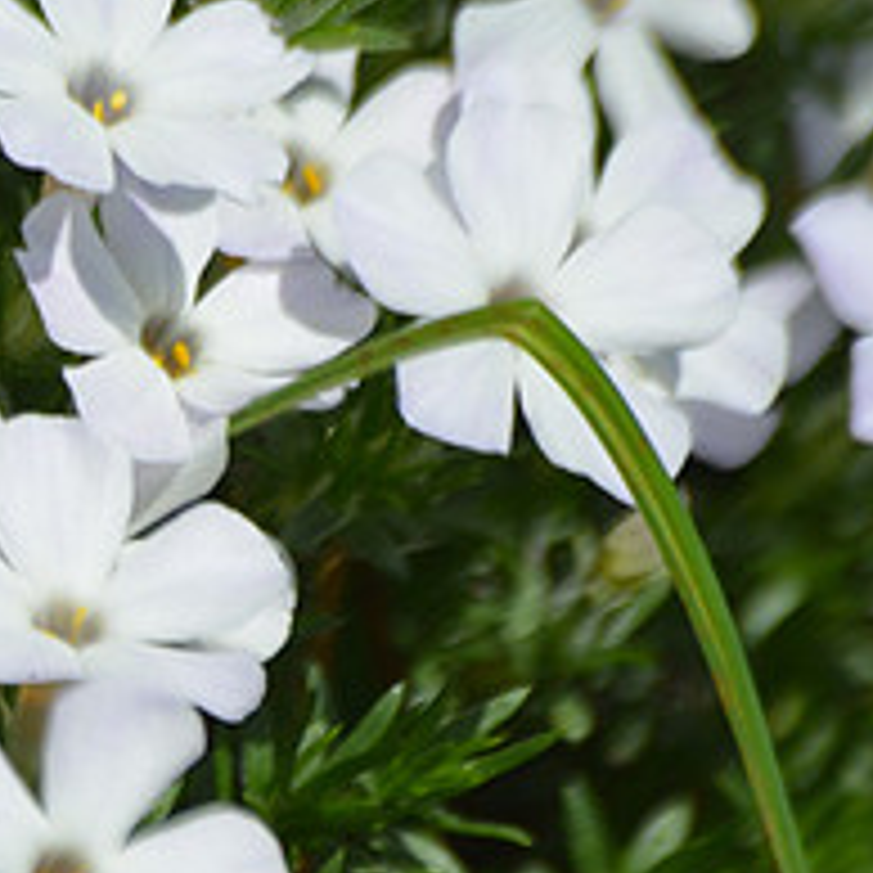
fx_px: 32556
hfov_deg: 1.5
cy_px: 536
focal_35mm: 1141
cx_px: -396
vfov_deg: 1.5
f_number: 8
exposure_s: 1/2000
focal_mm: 300
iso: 400
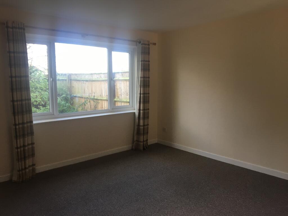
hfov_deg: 61.7
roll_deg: -0.2
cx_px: 144
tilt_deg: -5.5
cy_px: 108
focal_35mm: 29
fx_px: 241
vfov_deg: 48.2
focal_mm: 4.15
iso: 40
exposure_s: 1/33
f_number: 2.2
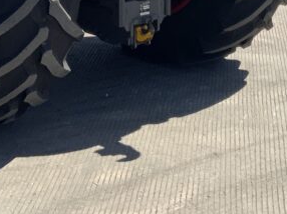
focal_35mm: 104
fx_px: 862
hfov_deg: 18.9
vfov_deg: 13.0
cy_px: -153
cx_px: 130
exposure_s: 1/1577
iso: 16
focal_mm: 3
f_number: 1.8
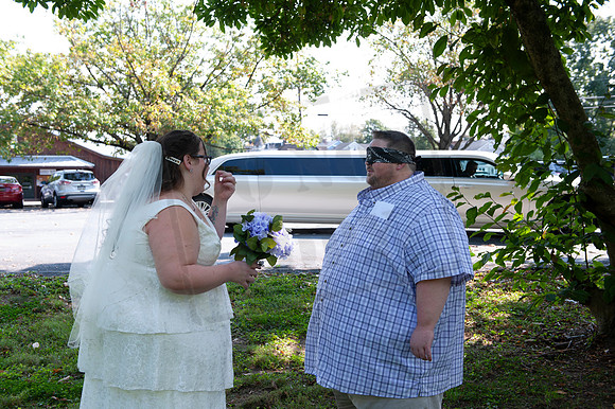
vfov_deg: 30.5
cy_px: 204
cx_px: 308
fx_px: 751
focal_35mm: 44
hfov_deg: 44.5
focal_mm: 44
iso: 100
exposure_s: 1/125
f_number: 5.6
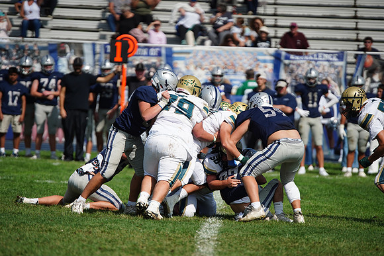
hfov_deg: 6.9
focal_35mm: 300
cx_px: 192
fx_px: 3201
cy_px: 128
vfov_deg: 4.6
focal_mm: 300
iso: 400
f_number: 2.8
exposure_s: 1/8000
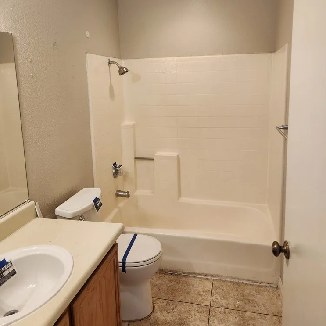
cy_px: 134
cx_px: 160
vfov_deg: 56.9
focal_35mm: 28
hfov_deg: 57.3
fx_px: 298
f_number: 1.8
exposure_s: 1/120
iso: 125
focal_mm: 5.4
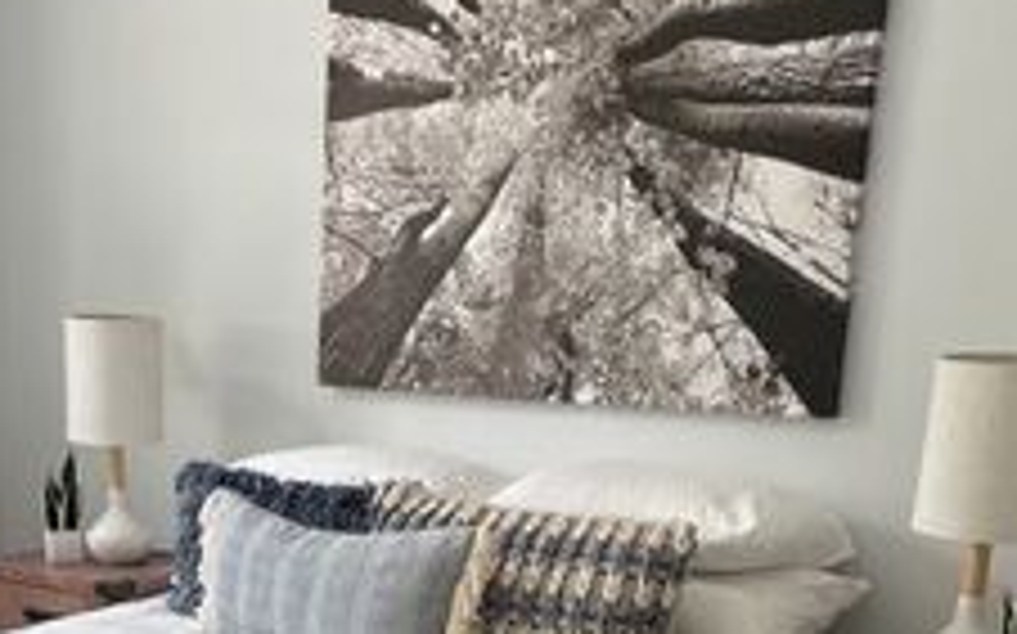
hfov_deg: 33.0
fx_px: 1690
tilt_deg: -18.8
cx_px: 290
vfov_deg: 19.5
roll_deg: -1.0
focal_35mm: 61
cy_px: 845
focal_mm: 4.2
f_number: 1.6
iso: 50
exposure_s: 1/121
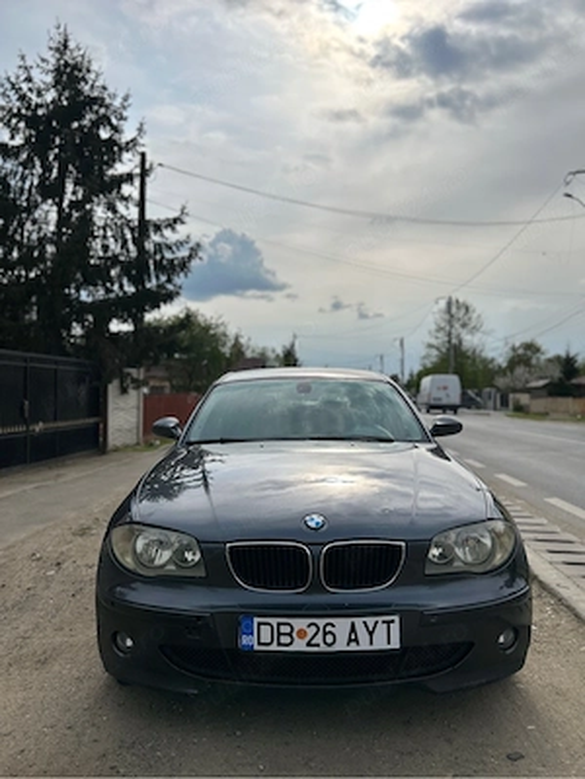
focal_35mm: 26
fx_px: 586
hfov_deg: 53.1
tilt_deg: +1.9
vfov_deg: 67.3
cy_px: 390
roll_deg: +0.8
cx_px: 292
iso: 50
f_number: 1.5
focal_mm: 5.7
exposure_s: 1/12658
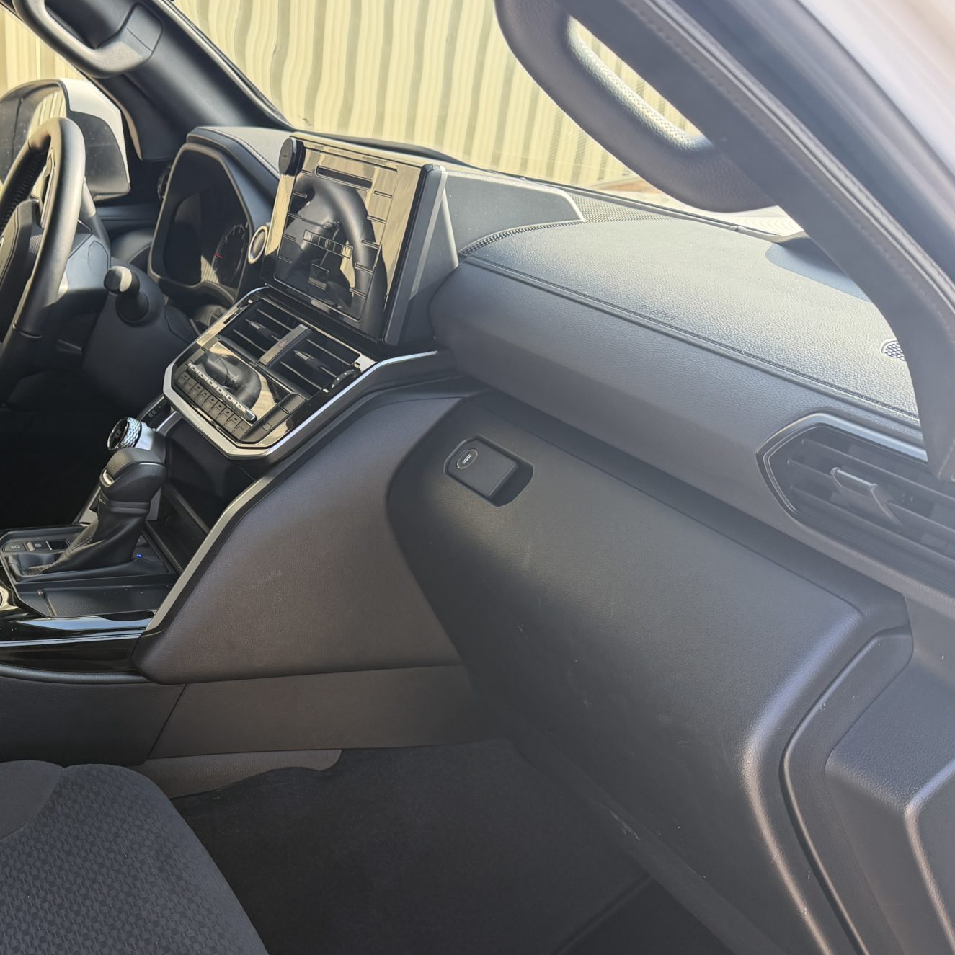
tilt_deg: -24.7
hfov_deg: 38.8
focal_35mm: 41
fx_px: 1280
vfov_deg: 40.5
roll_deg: +1.9
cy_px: 631
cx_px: 144
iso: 80
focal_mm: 6.76
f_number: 1.78
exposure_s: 1/269
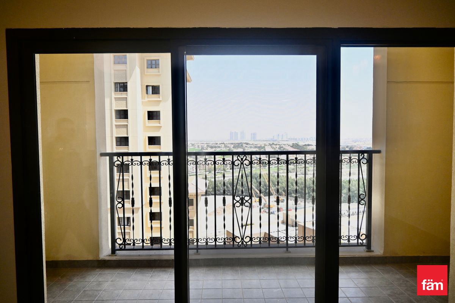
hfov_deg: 73.7
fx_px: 303
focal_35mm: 24
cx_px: 228
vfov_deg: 53.1
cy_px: 152
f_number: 3.5
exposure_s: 1/320
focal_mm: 16
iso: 200
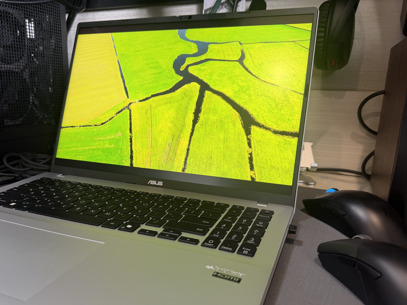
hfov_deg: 63.4
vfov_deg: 49.7
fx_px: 329
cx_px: 190
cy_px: 167
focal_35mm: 28
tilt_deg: -13.4
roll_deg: -0.4
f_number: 1.78
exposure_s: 1/50
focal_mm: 6.76
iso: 160
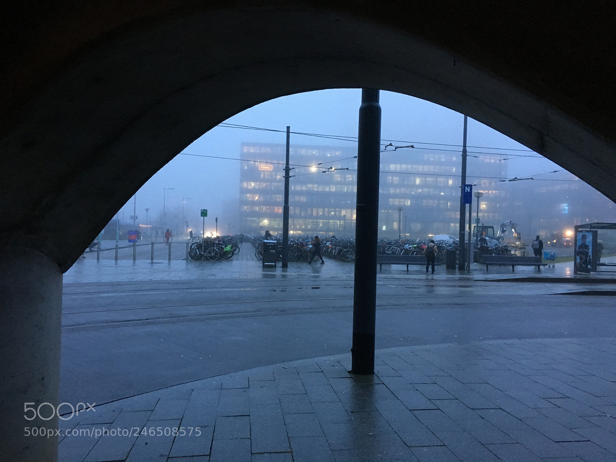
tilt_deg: -0.3
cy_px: 231
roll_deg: -1.4
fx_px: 516
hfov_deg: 61.7
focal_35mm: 29
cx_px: 308
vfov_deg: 48.2
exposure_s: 1/20
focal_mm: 4.15
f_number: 2.2
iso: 200
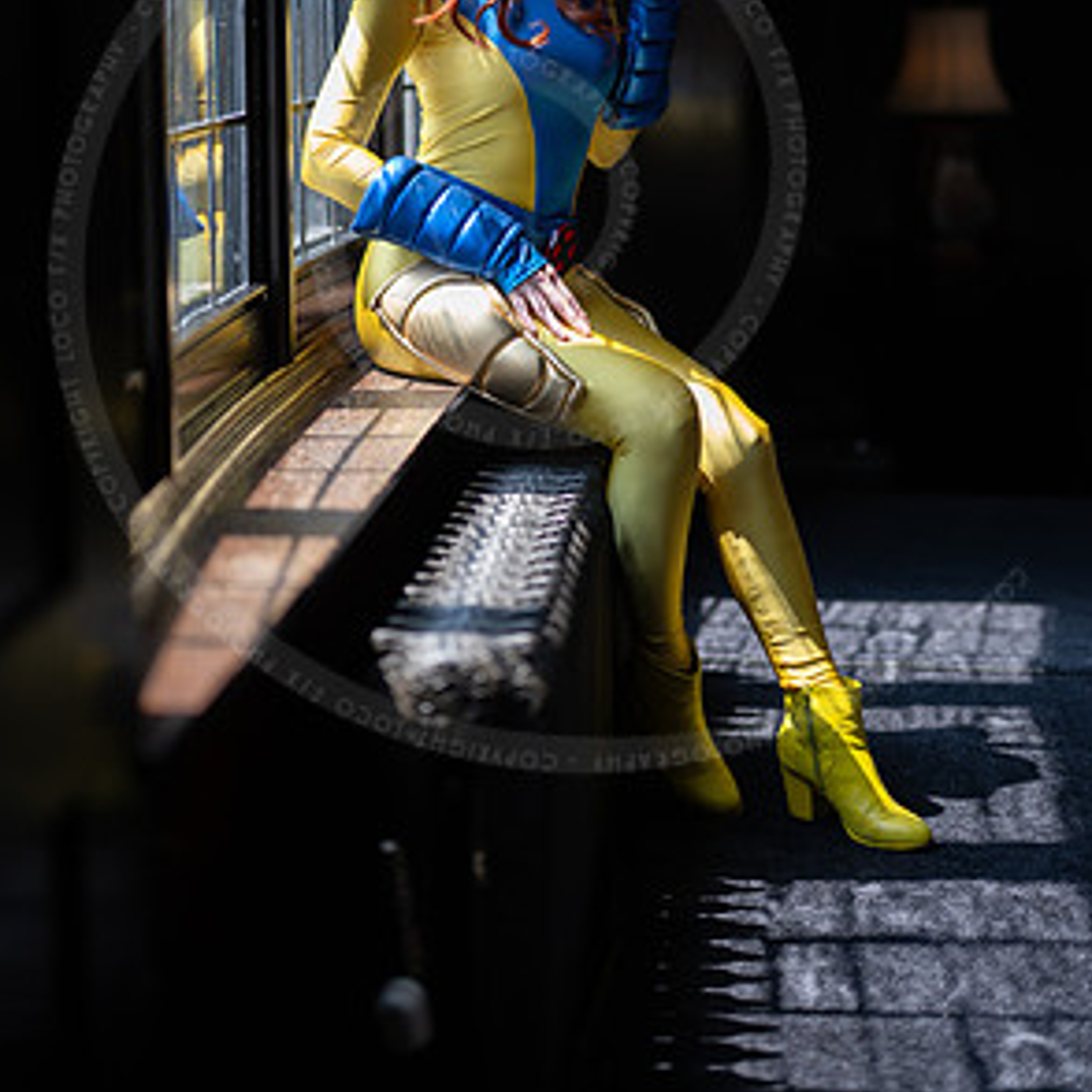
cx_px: 550
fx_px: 2320
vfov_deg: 26.2
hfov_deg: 26.5
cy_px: 290
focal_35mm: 65
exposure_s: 1/1000
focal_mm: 50
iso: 125
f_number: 1.2
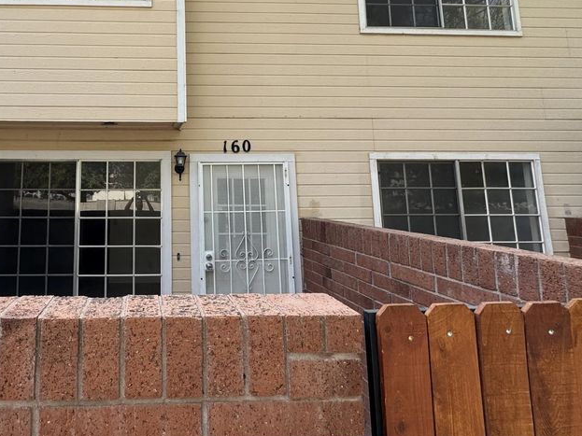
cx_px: 155
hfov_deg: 69.7
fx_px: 387
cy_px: 143
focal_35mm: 23
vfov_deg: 57.5
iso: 40
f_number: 2.2
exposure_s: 1/482
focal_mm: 2.22
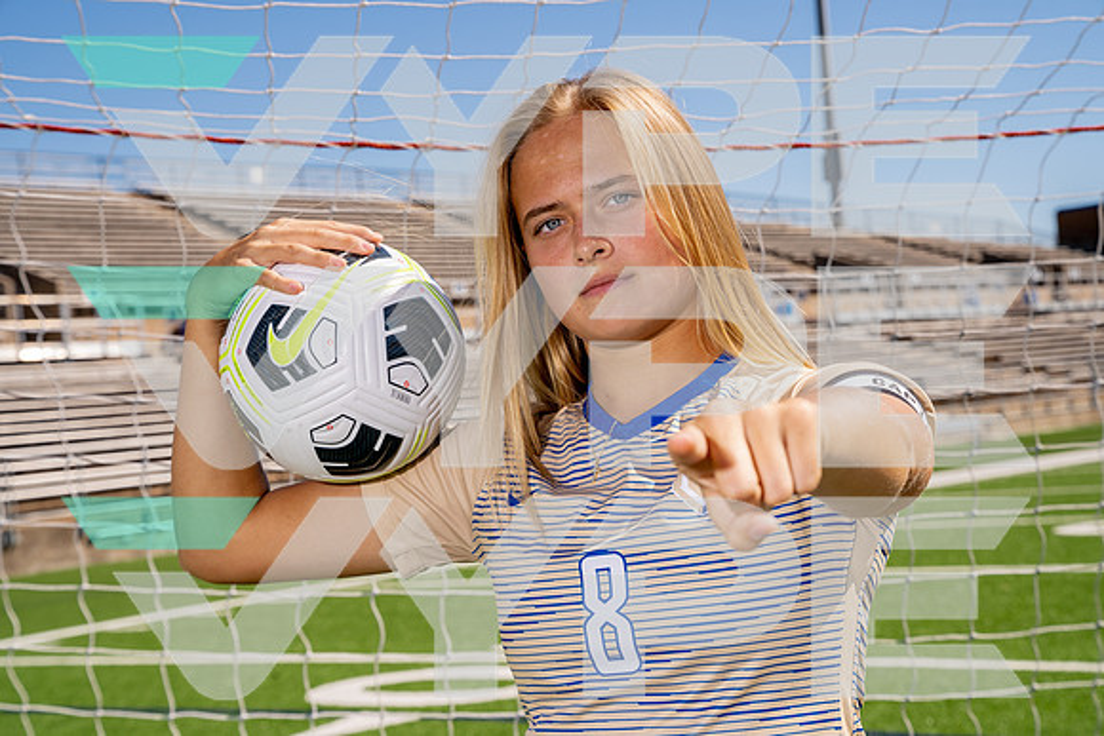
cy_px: 368
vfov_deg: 20.9
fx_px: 1994
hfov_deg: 31.0
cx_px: 552
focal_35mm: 65
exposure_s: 1/250
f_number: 8
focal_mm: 65
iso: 100
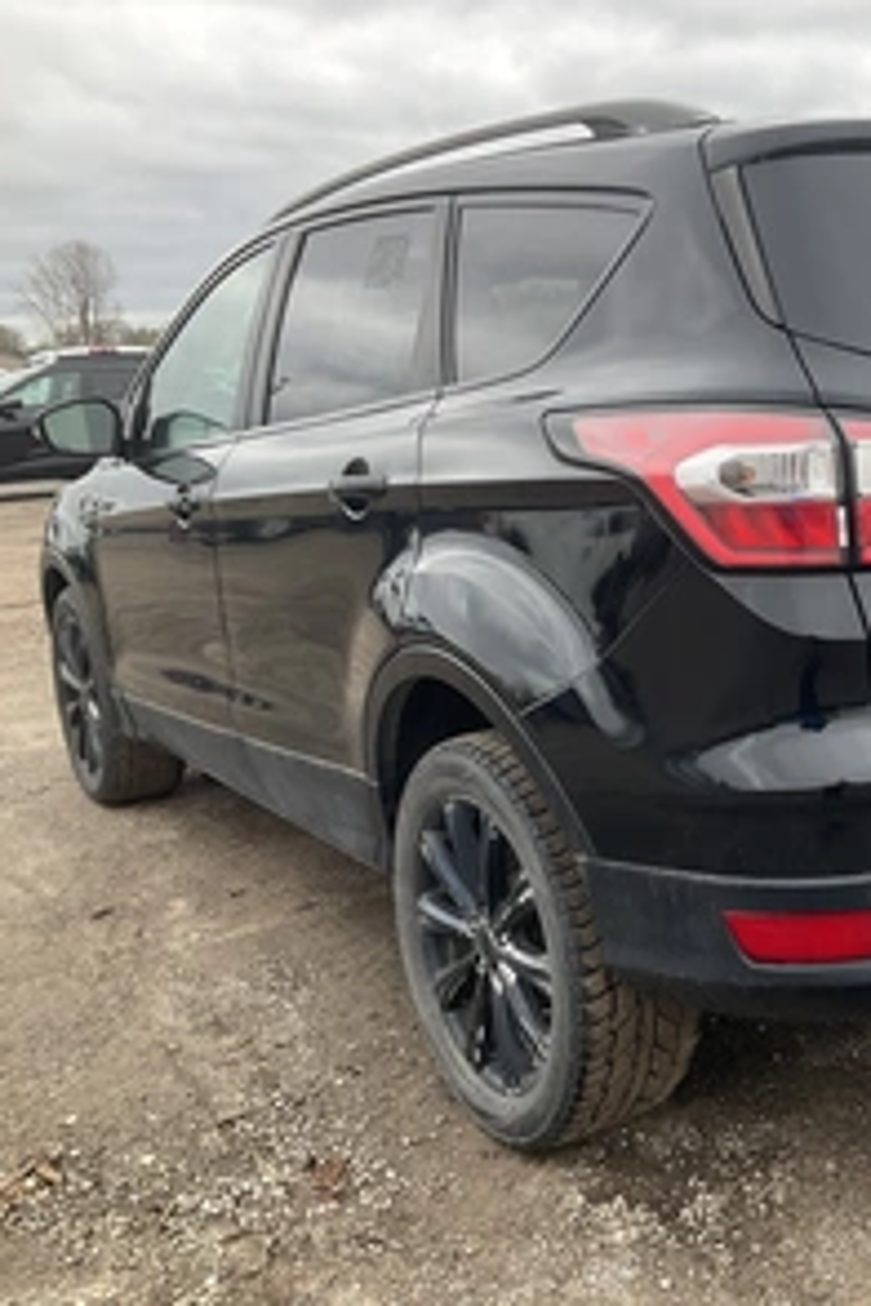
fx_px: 1488
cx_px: 773
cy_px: 644
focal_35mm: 41
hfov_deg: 31.2
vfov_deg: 47.4
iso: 25
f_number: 1.8
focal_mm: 3
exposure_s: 1/268
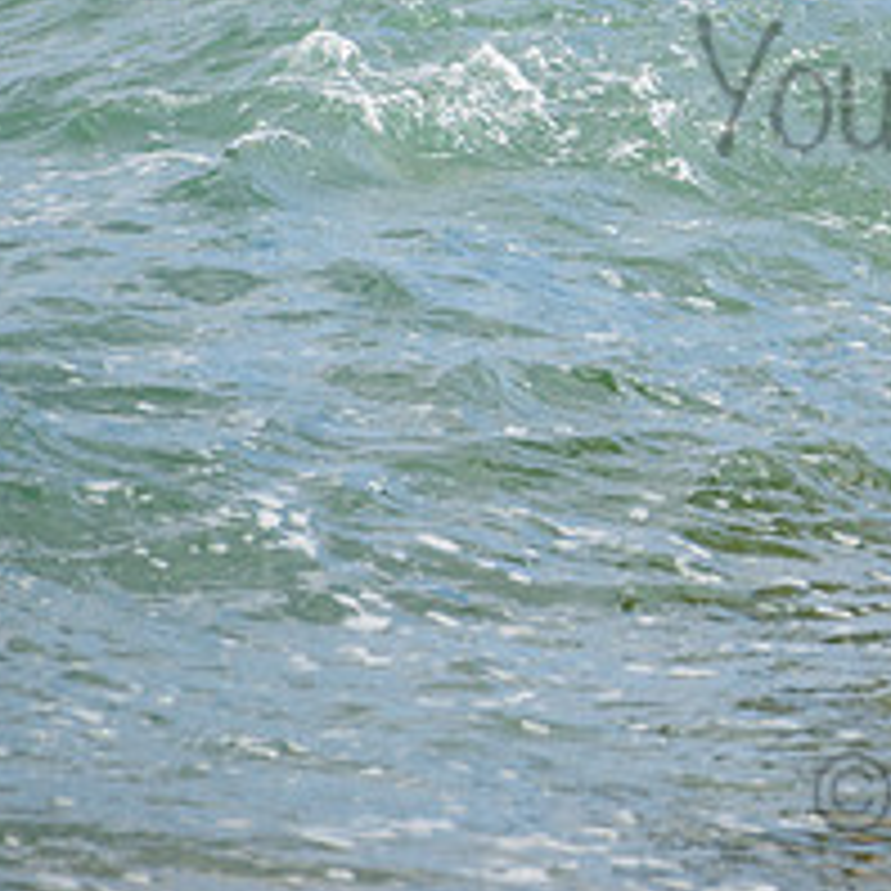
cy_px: 237
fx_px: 44439
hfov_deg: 1.1
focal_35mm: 1526
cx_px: 1454
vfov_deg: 1.1
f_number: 5.6
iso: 200
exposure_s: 1/1250
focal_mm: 500
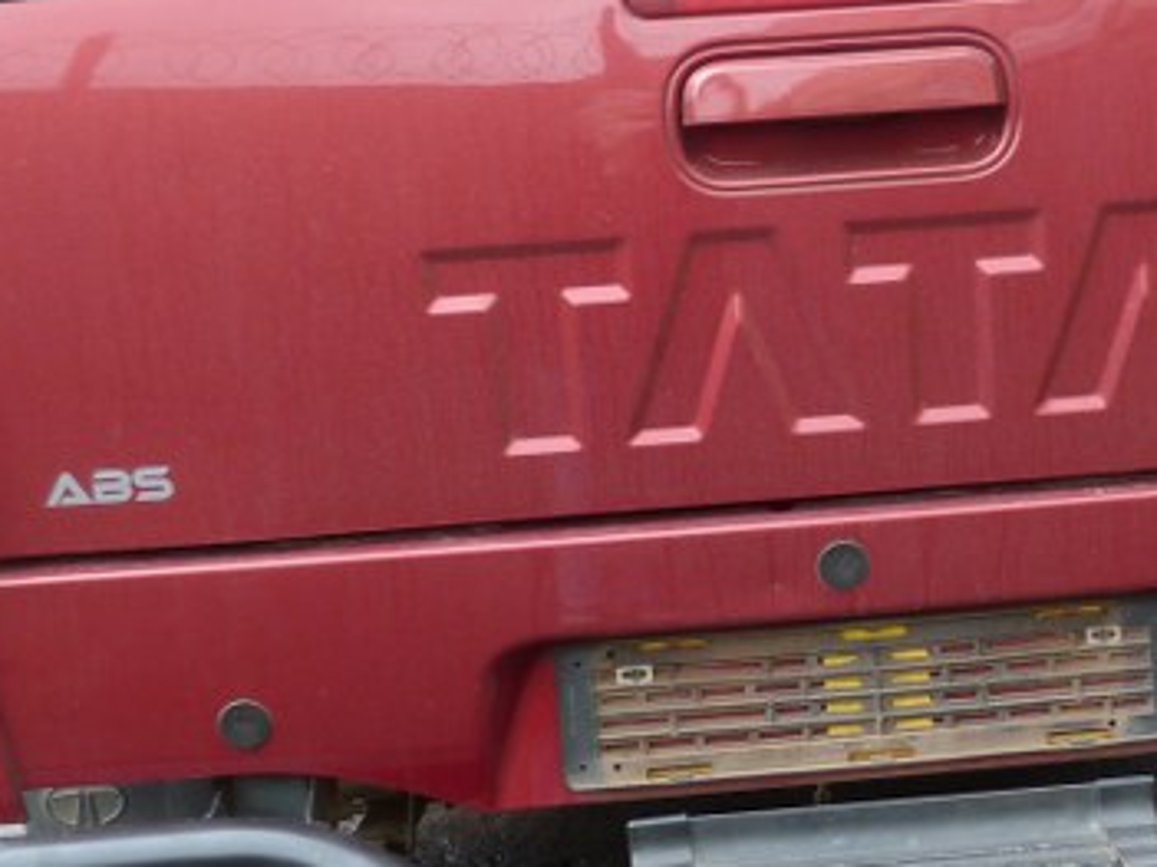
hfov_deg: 33.3
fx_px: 1905
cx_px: 817
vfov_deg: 25.6
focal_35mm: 57
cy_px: 409
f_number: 2.8
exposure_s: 1/100
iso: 80
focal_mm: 4.5
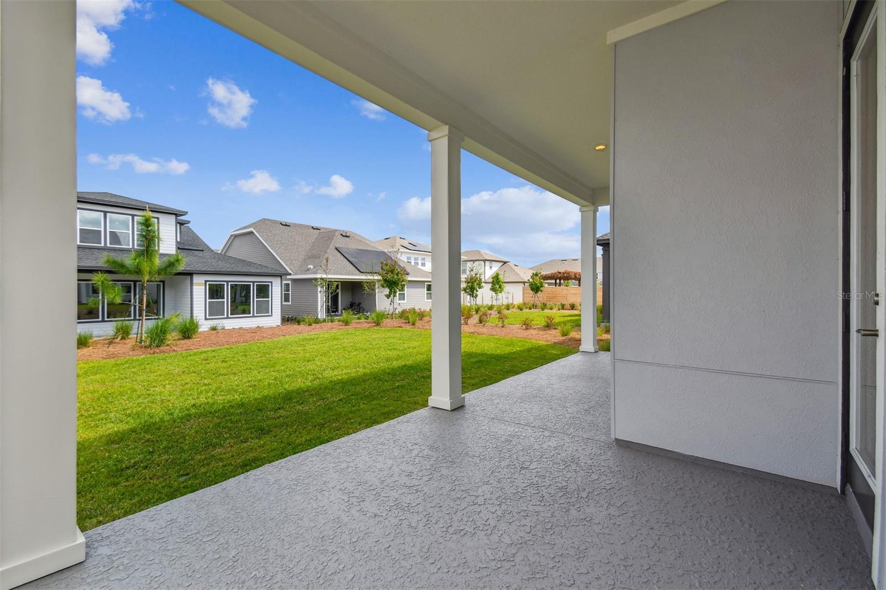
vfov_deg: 77.3
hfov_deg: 100.4
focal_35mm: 15
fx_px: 369
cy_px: 295
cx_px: 443
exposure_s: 1/250
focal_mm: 10
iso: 100
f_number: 7.1
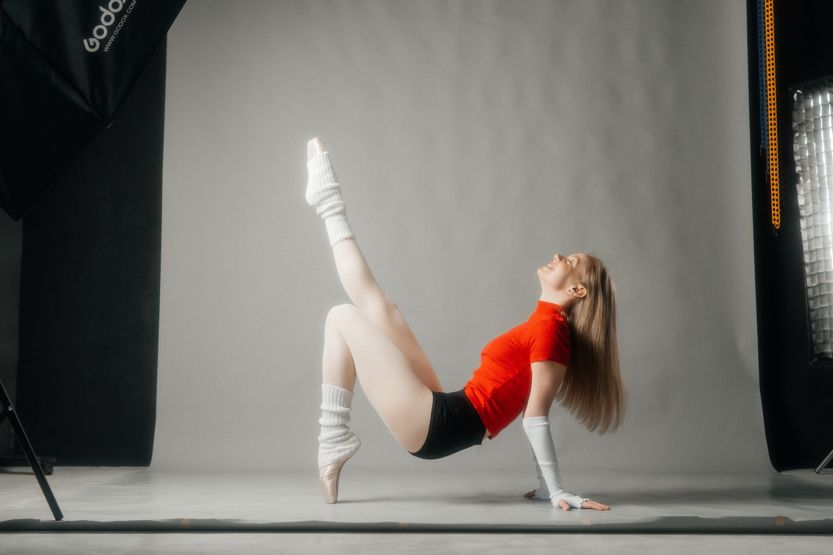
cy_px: 277
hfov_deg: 42.2
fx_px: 1079
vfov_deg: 28.9
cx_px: 408
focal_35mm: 47
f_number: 2.2
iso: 400
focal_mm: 30
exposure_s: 1/400
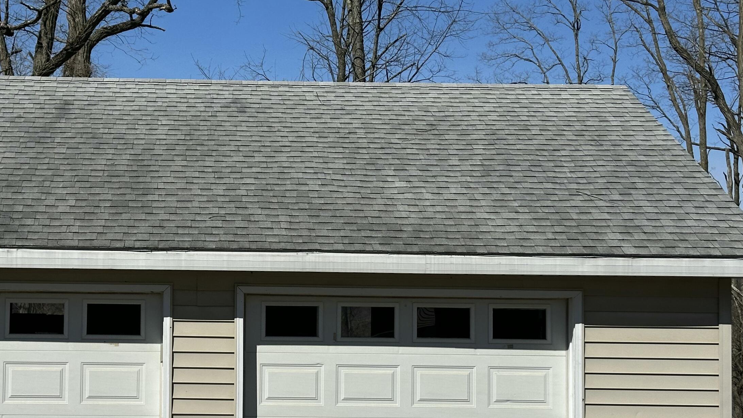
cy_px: 264
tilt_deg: +1.4
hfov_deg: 29.1
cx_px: 238
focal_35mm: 72
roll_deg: -0.7
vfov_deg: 16.7
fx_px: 1419
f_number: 1.78
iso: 64
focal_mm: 6.86
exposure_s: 1/9804
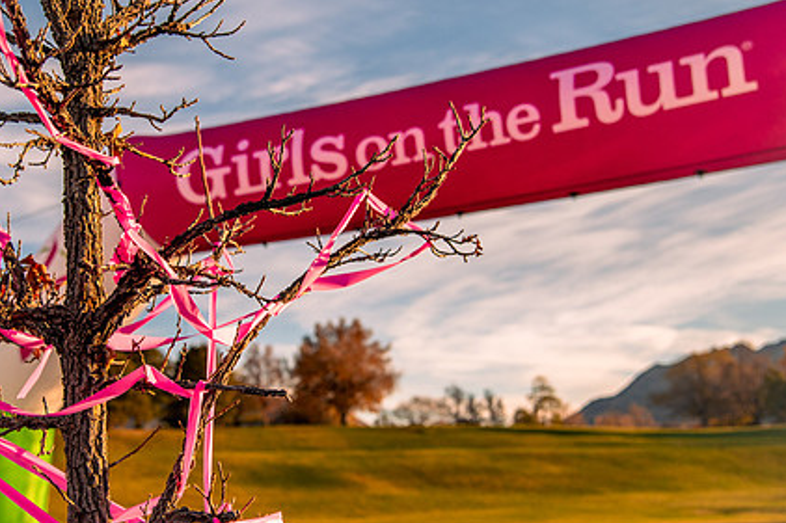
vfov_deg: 24.6
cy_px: 236
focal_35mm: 55
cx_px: 309
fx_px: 1200
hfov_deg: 36.1
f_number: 4.5
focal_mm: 40
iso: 800
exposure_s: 1/3200
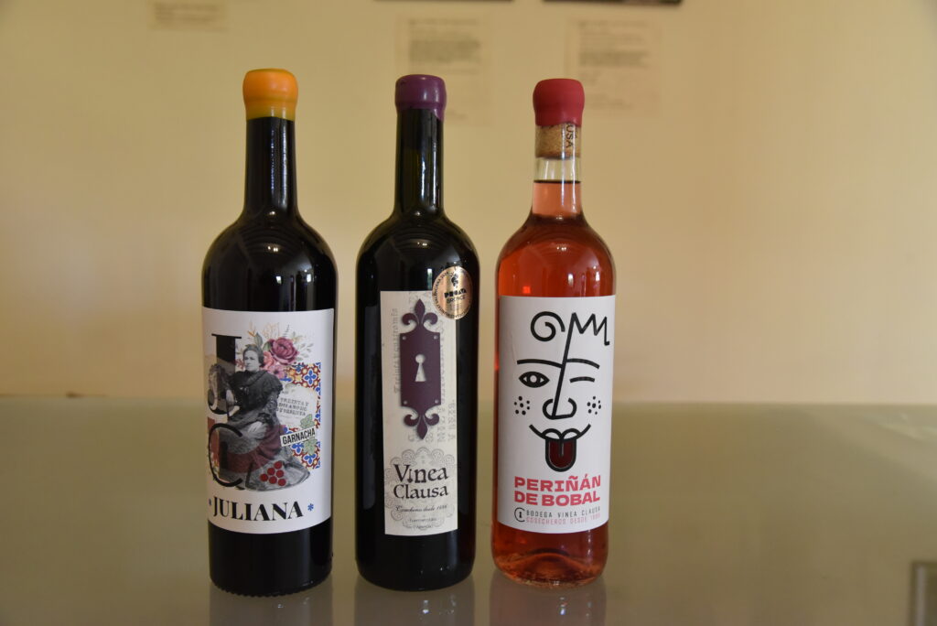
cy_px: 313
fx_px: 885
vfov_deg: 38.9
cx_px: 468
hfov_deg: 55.8
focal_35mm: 34
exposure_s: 1/125
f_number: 5.6
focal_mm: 34
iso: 5000
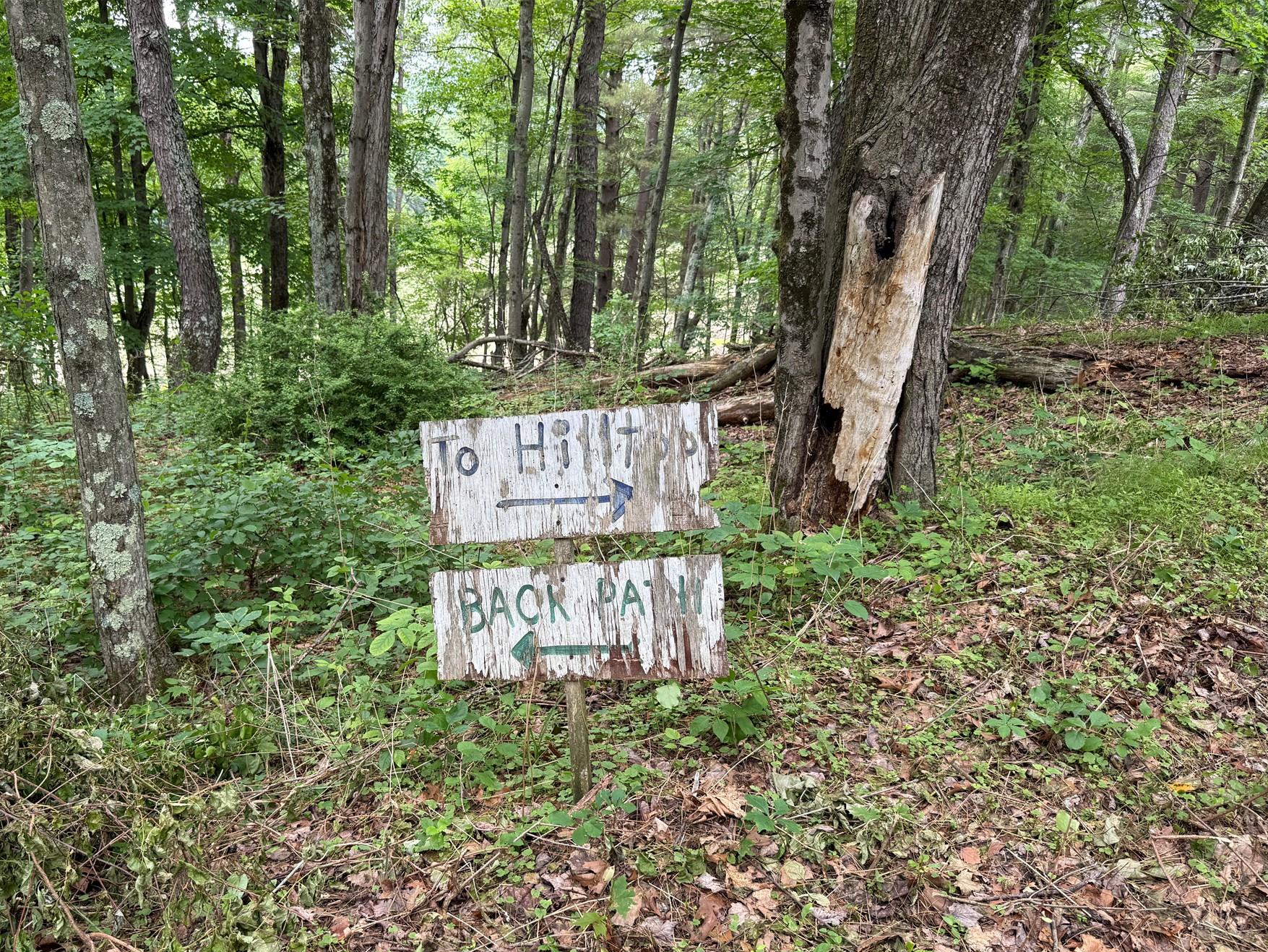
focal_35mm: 28
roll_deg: -3.4
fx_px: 1026
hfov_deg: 63.1
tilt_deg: -19.4
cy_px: 554
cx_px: 532
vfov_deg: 49.6
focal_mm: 6.76
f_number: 1.78
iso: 50
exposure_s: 1/121
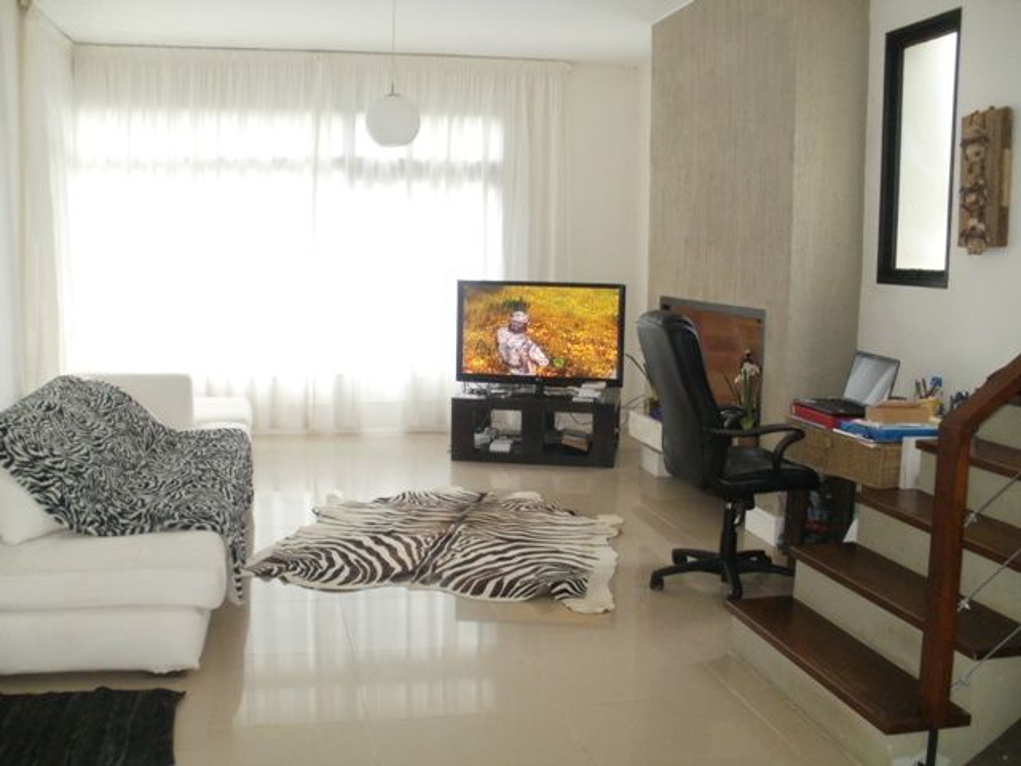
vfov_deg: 39.7
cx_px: 510
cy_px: 383
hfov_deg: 51.4
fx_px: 1062
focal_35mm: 36
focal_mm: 6.3
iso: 320
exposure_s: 1/30
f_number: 3.5
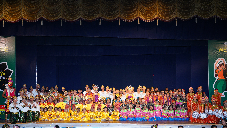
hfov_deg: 52.8
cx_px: 117
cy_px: 84
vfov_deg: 31.0
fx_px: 229
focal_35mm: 38
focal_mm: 30
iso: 640
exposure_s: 1/200
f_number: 5
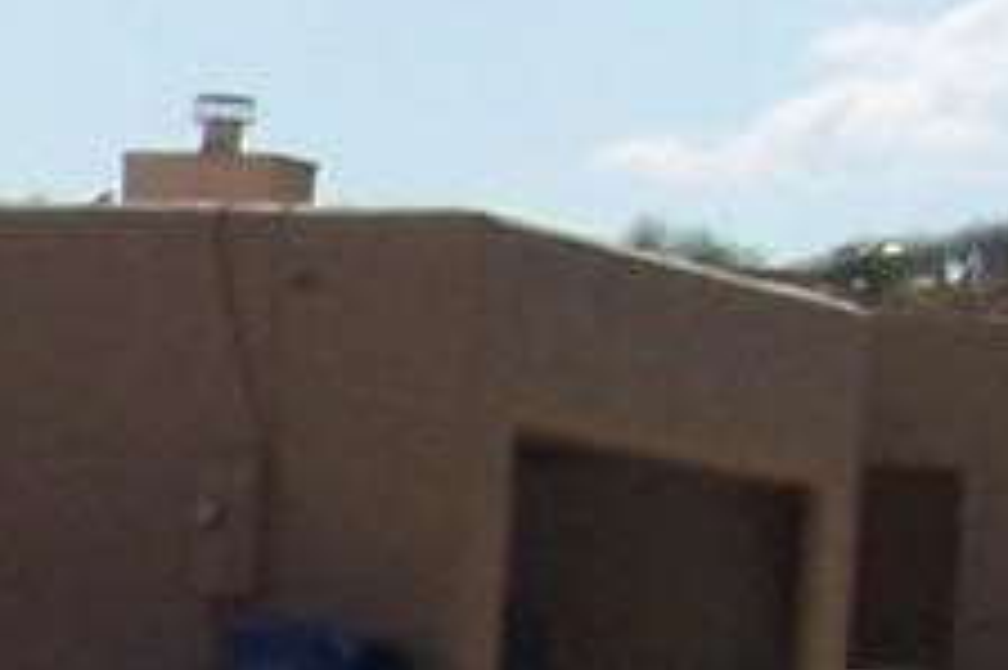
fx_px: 7330
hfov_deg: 7.3
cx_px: -1548
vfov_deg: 5.2
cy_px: 1093
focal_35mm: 262
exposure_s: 1/750
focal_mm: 5.6
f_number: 5.6
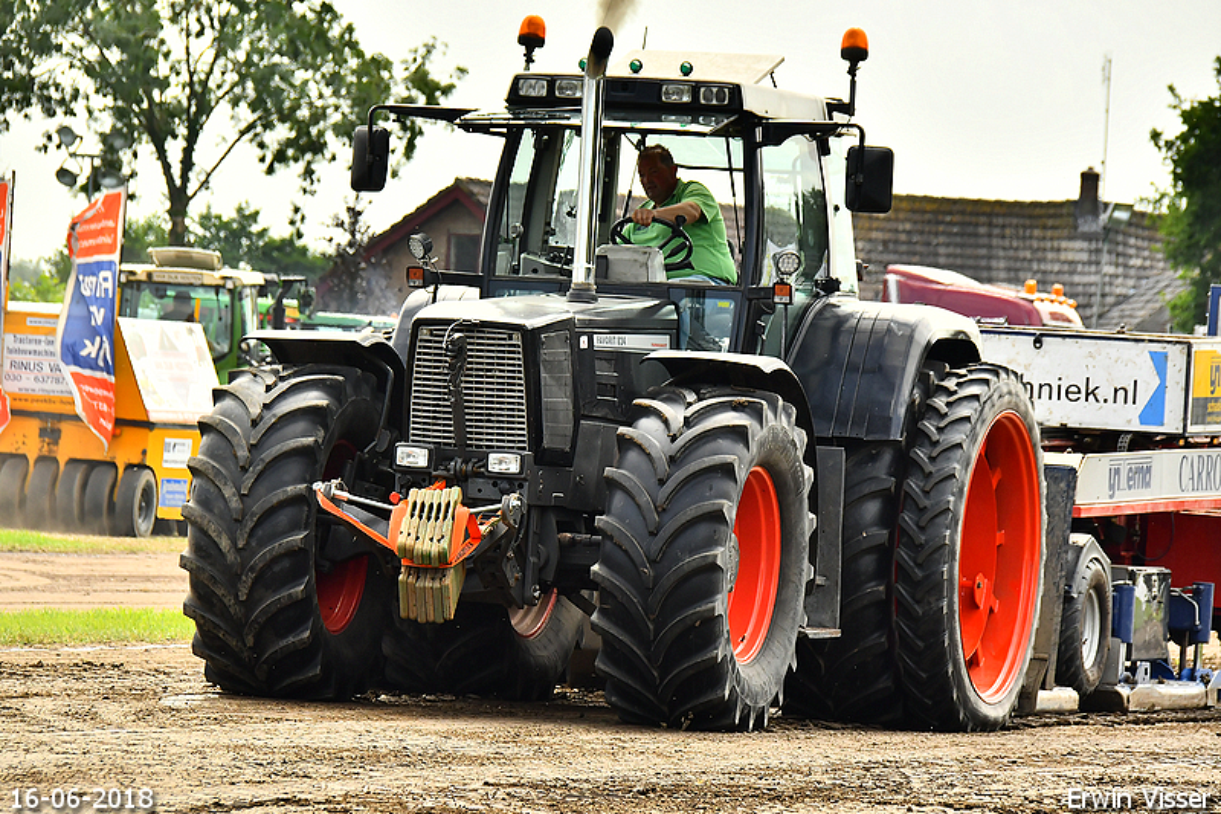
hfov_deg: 7.0
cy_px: 407
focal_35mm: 292
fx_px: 9918
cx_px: 610
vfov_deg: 4.7
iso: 500
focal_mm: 195
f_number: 9
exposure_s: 1/640
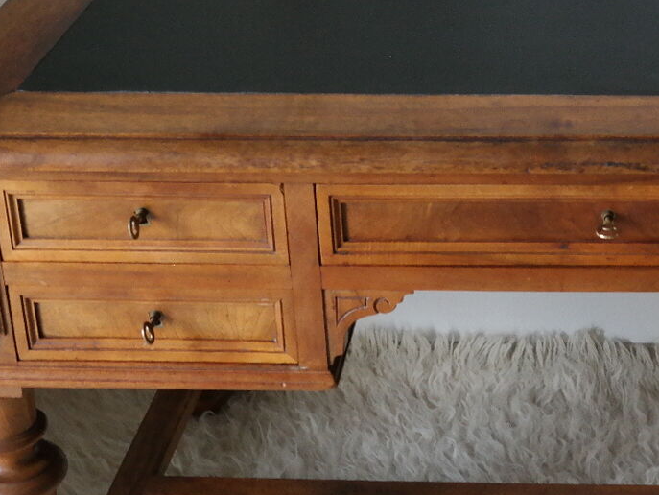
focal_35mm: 87
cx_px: 591
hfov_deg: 22.0
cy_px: 21
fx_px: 1657
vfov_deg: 16.7
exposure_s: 1/30
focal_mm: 24
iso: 1600
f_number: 5.6
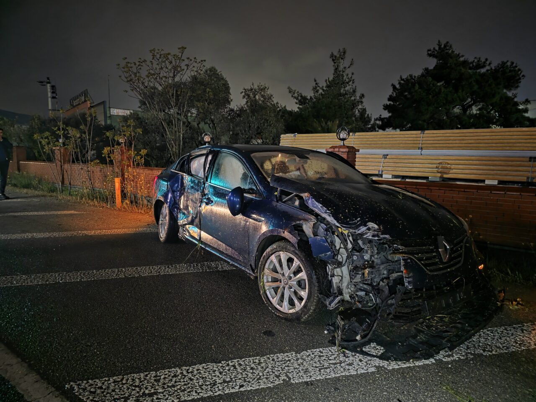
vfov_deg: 58.9
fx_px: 356
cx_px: 268
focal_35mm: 23
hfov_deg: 73.9
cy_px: 201
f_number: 1.7
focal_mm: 6.3
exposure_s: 1/11.1
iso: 3200
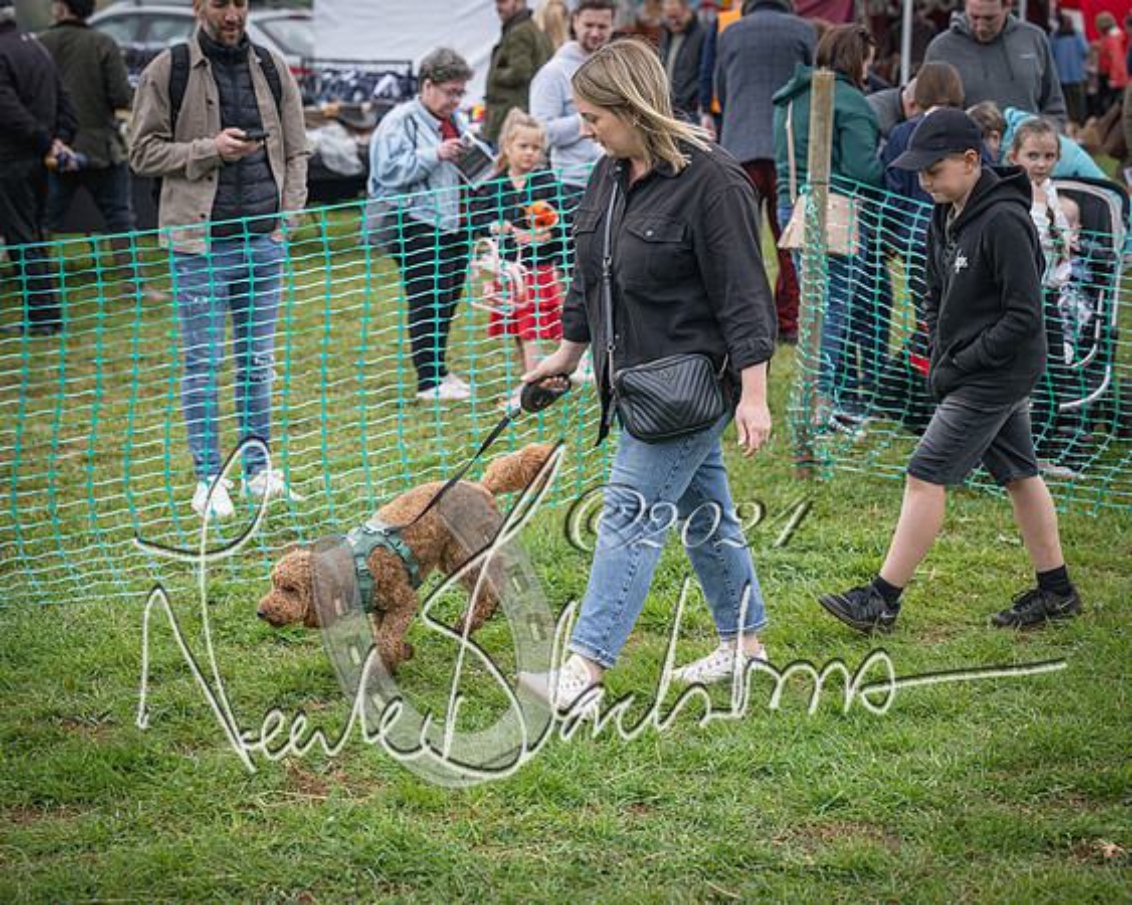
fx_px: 2640
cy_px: 452
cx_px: 566
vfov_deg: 19.4
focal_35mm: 79
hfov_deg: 24.2
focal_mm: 70
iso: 400
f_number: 4
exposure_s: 1/1600
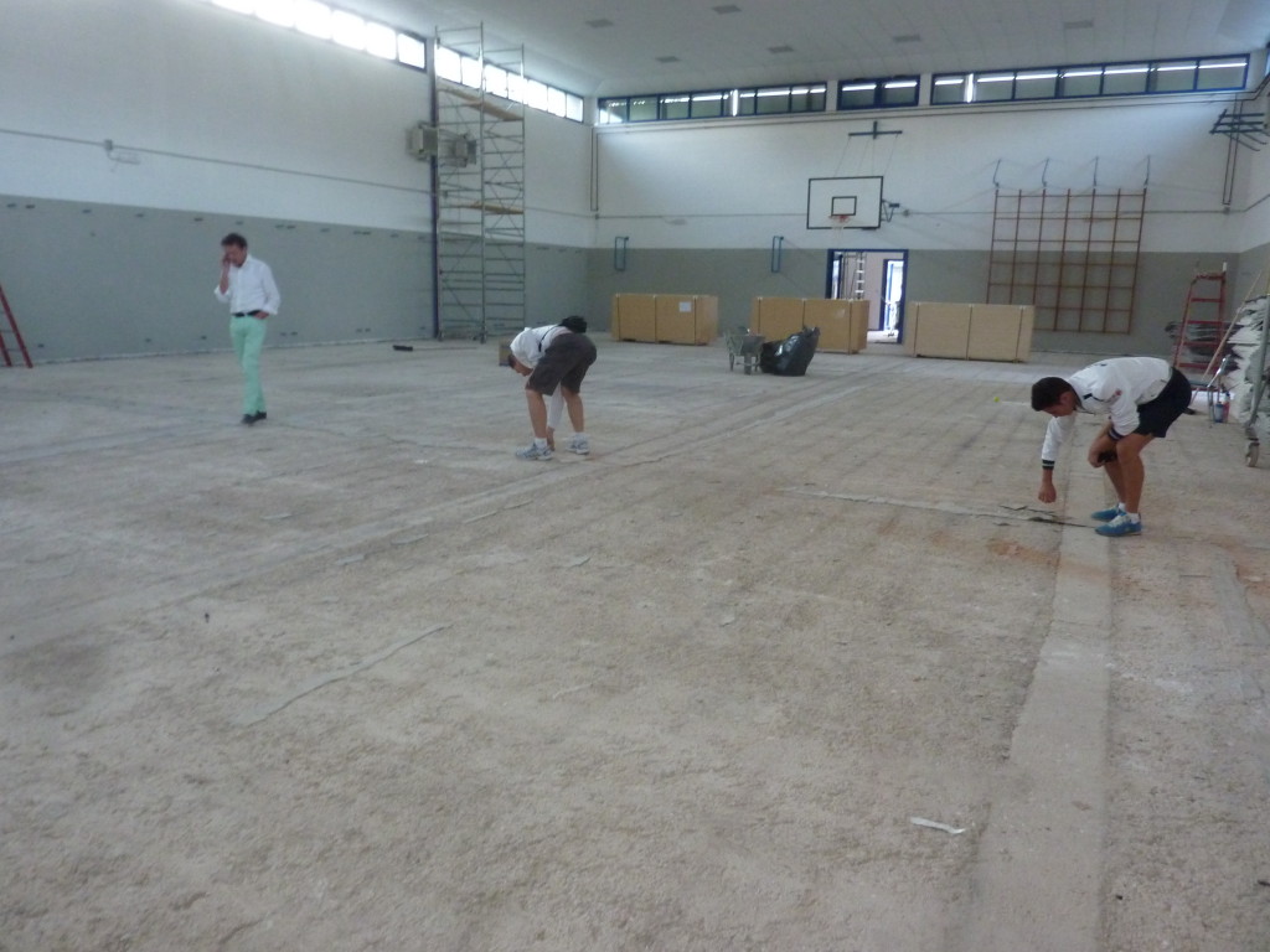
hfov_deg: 69.4
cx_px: 635
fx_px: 917
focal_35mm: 25
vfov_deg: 54.9
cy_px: 476
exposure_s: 1/25
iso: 400
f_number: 3.3
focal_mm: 4.1
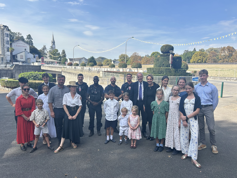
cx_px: 118
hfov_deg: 67.3
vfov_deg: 53.1
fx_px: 178
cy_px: 89
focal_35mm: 26
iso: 50
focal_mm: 5.7
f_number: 1.5
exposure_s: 1/2571
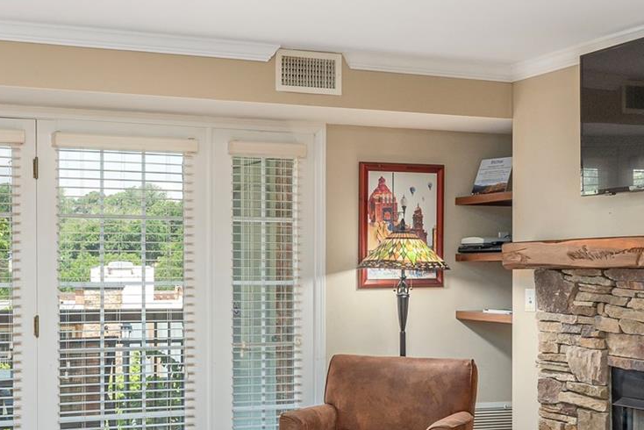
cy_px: 272
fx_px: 948
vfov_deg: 25.5
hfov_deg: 37.0
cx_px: 202
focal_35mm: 53
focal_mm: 19
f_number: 8
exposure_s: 1/160
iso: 320
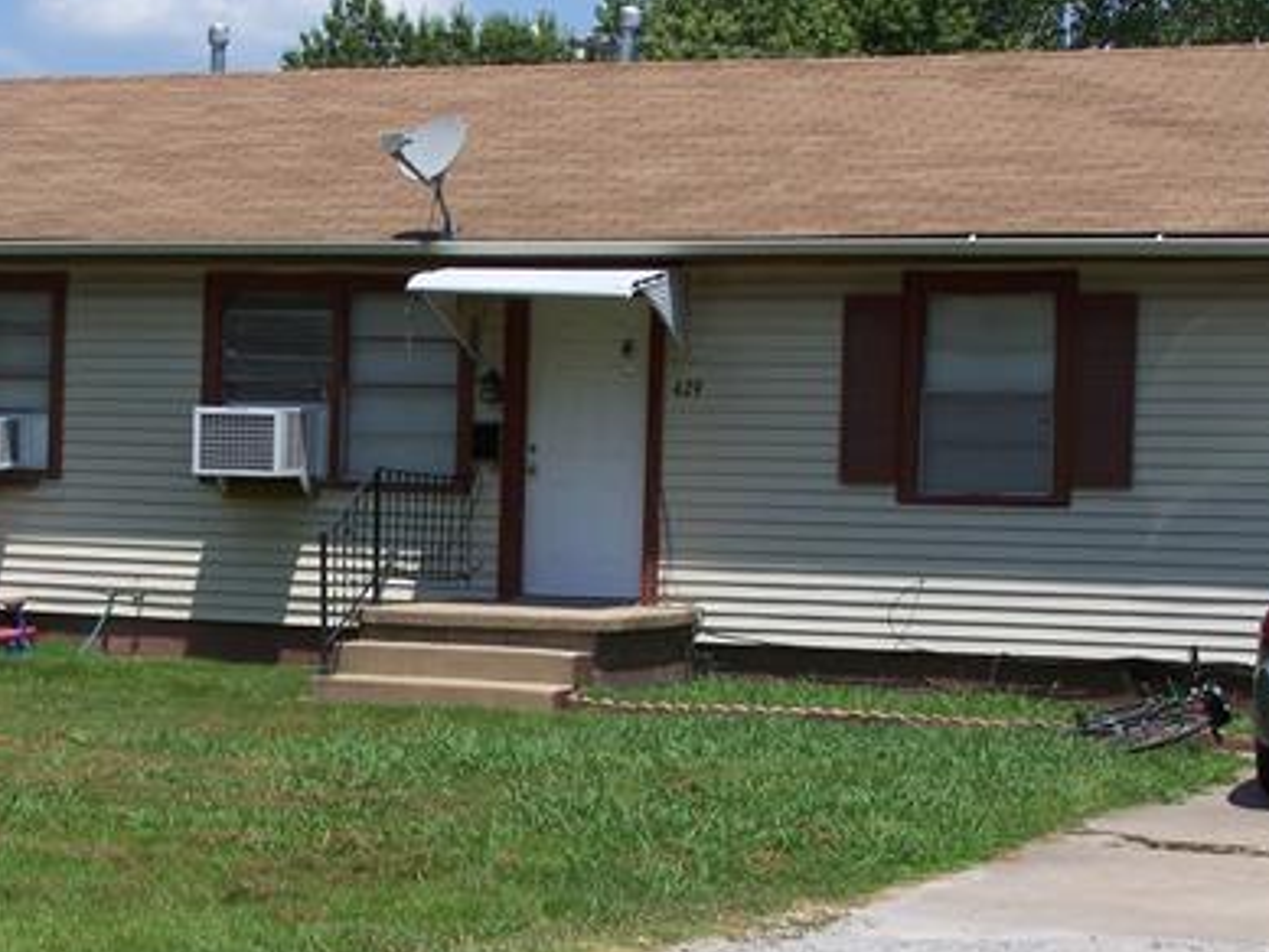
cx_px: 483
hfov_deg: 20.2
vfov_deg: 15.2
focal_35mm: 97
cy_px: 675
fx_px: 3557
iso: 64
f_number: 4.5
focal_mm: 9.8
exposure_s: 1/500
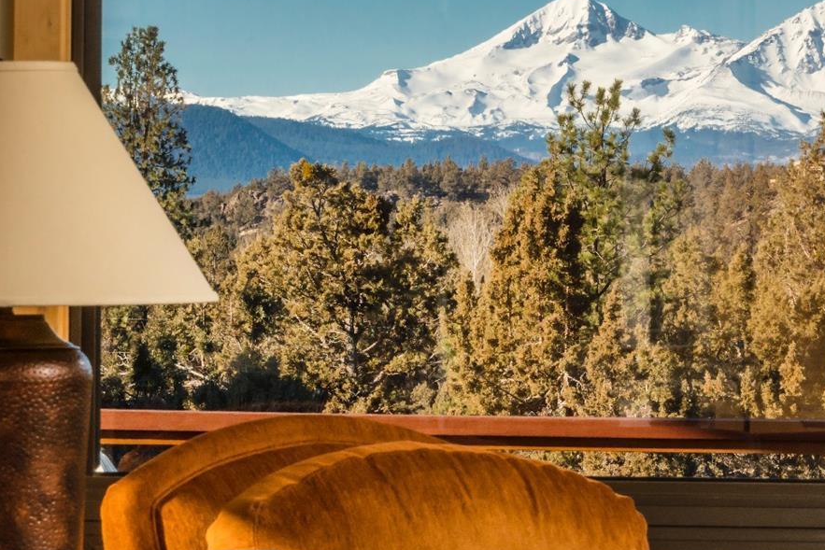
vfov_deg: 5.8
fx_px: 5428
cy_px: 369
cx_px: 460
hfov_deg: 8.7
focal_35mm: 237
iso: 500
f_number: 20
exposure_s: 1/160
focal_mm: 93
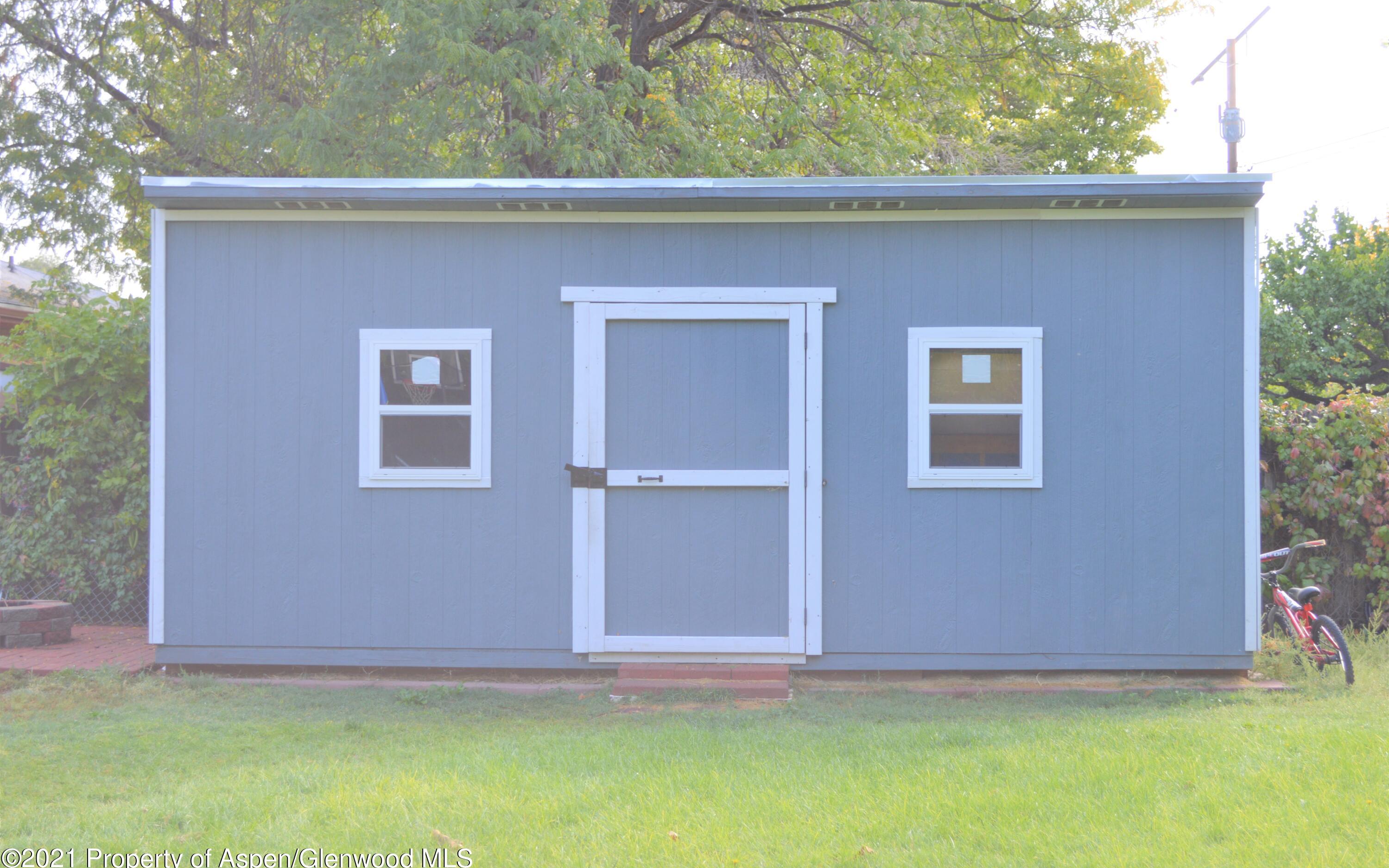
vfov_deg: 24.2
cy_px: 438
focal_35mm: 54
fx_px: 2026
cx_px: 695
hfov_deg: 37.9
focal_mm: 35
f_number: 5.6
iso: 125
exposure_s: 1/125
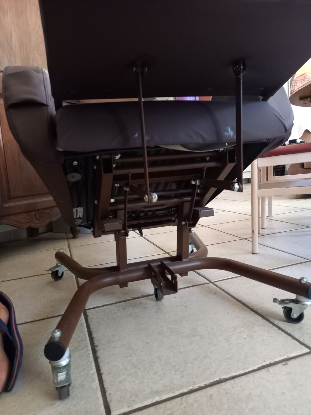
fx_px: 299
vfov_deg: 69.4
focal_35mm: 25
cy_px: 208
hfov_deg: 54.9
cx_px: 156
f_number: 1.8
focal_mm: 4.65
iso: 1000
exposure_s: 1/20
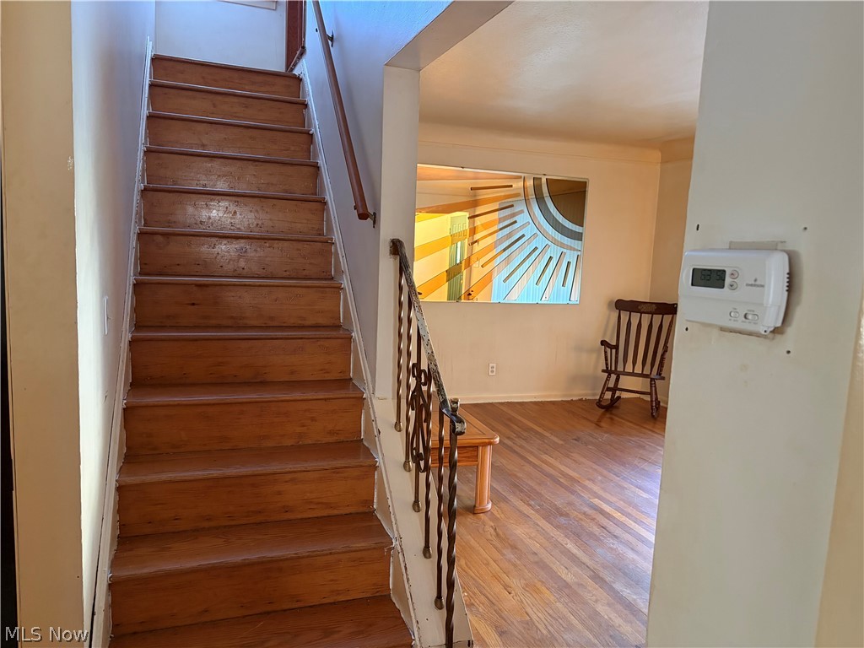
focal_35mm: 26
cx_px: 432
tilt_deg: -6.7
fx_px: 649
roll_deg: -2.6
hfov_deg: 67.3
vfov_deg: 53.1
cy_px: 324
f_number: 1.6
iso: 500
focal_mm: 5.96
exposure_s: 1/40
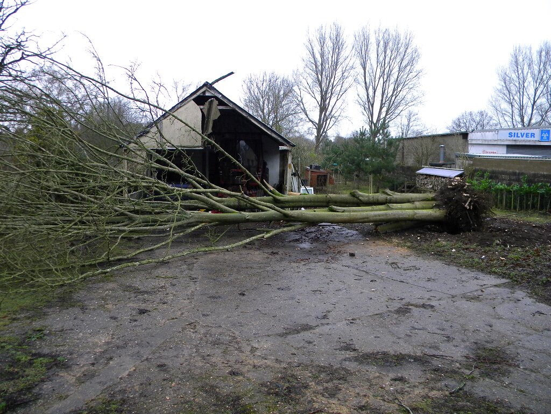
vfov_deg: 49.7
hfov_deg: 63.4
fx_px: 446
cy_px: 207
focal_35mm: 28
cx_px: 276
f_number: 3.5
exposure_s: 1/64.4
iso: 207
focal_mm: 5
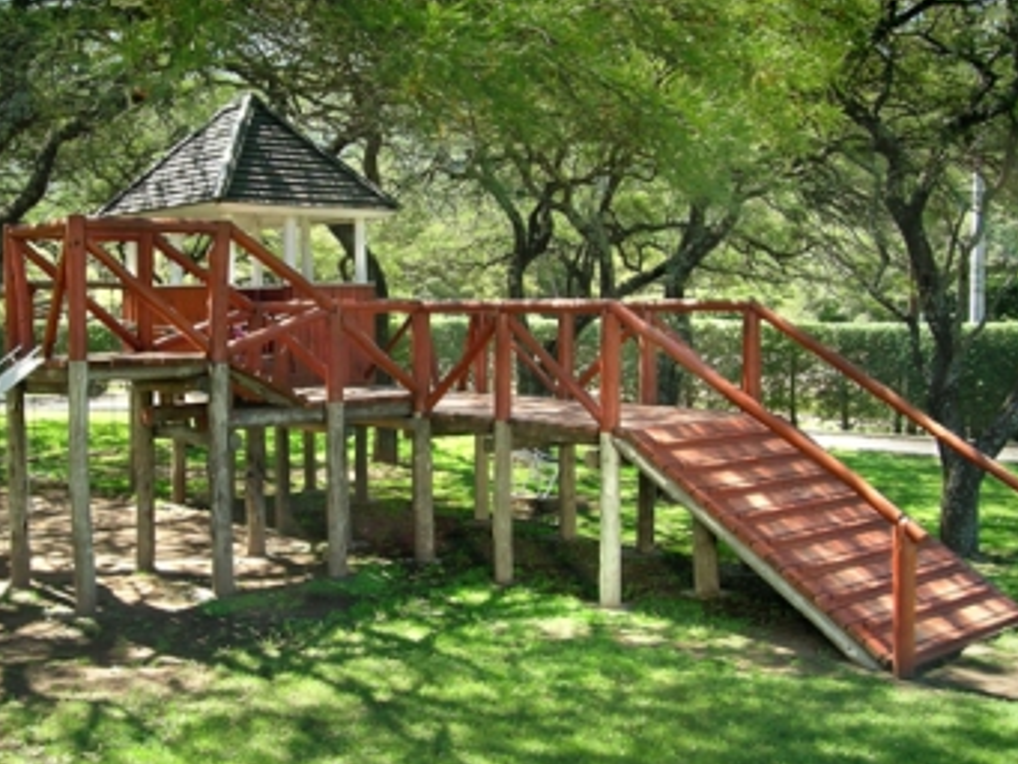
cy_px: 378
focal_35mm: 85
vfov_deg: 17.4
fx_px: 2501
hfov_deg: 22.9
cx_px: 355
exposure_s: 1/133
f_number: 5
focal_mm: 5.8
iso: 100
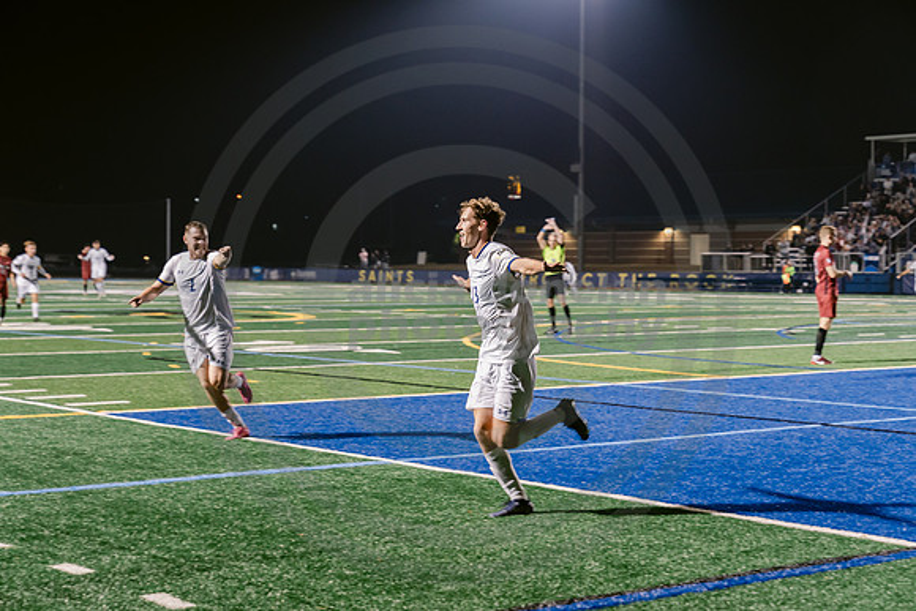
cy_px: 306
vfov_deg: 19.5
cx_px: 458
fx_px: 1781
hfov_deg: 28.8
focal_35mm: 70
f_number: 4
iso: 2500
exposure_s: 1/160
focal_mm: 70
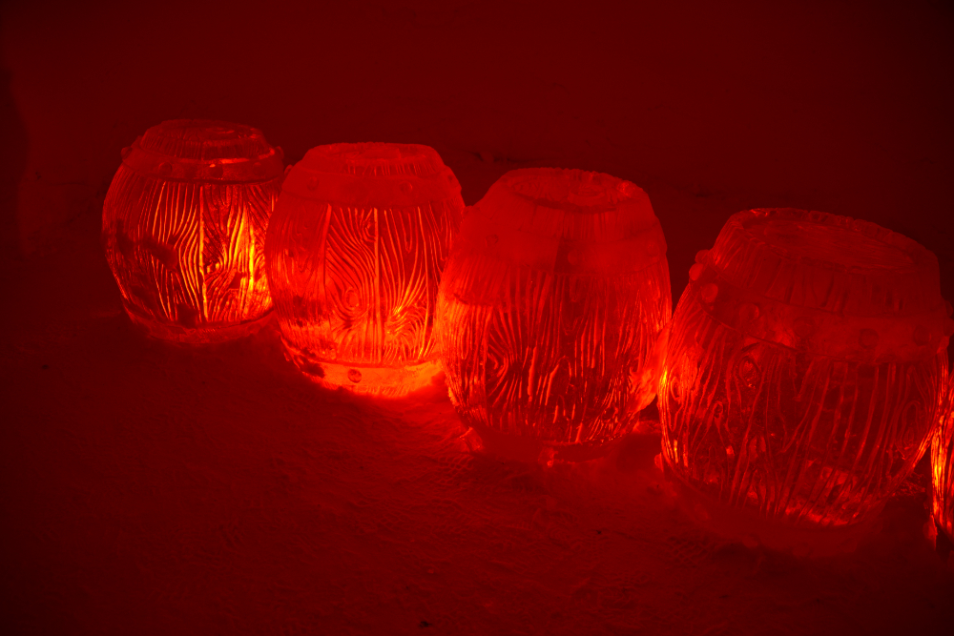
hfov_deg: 65.5
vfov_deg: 46.4
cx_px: 477
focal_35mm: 28
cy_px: 318
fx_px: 742
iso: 200
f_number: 3.5
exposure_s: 1/15
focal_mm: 28
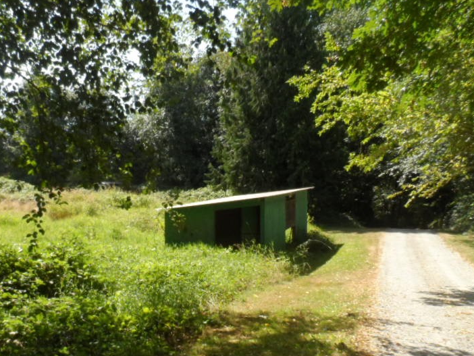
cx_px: 202
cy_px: 230
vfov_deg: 40.3
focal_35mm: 35
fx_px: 479
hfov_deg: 52.4
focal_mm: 4
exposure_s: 1/750
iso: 160
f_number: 3.2
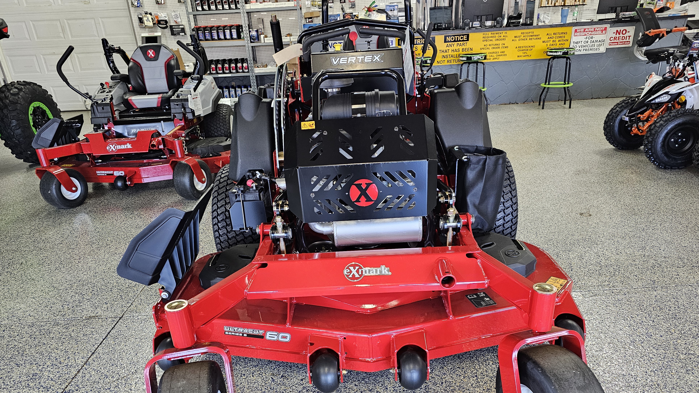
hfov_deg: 71.9
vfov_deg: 43.9
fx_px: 482
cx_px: 351
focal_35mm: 26
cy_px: 253
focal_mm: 6.3
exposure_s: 1/120
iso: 640
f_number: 1.7
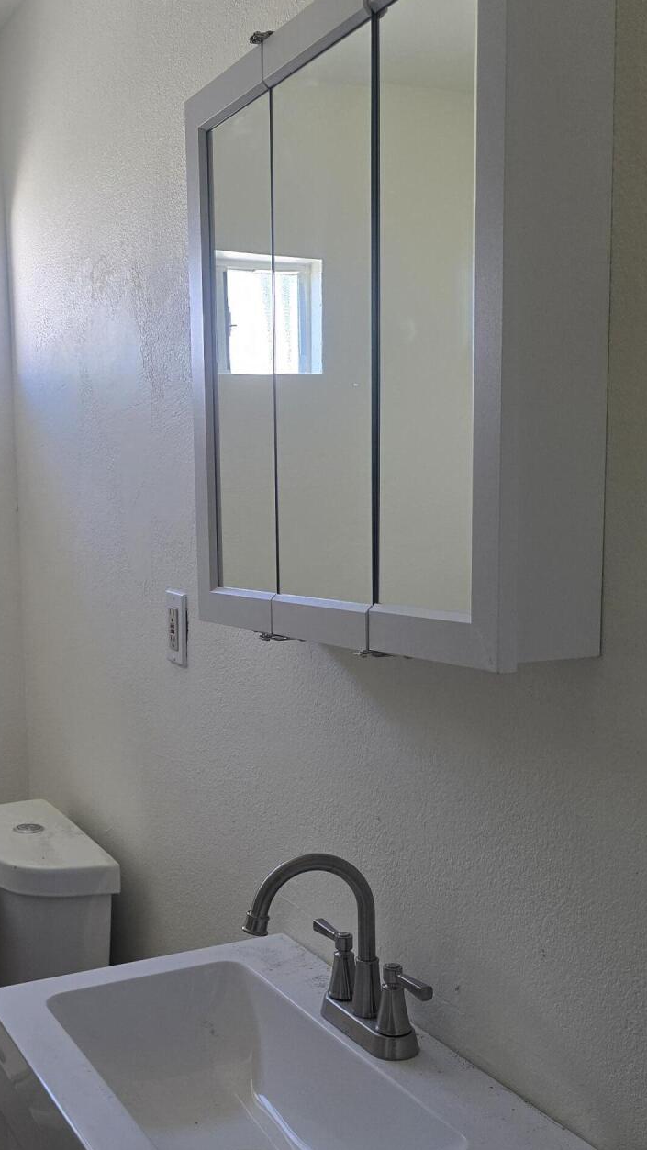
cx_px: 222
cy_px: 675
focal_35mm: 40
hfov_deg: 29.5
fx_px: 1220
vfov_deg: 50.2
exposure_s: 1/180
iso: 125
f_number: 1.7
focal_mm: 6.3
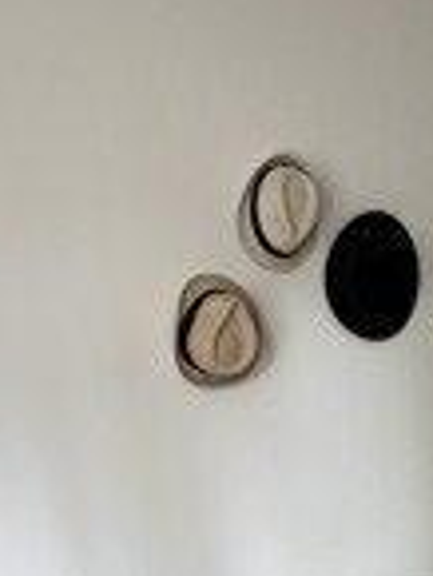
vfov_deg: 30.7
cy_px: 584
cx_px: 473
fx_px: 966
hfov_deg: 23.7
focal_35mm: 58
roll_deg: +2.2
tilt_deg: -15.6
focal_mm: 2.22
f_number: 2.2
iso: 160
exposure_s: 1/49
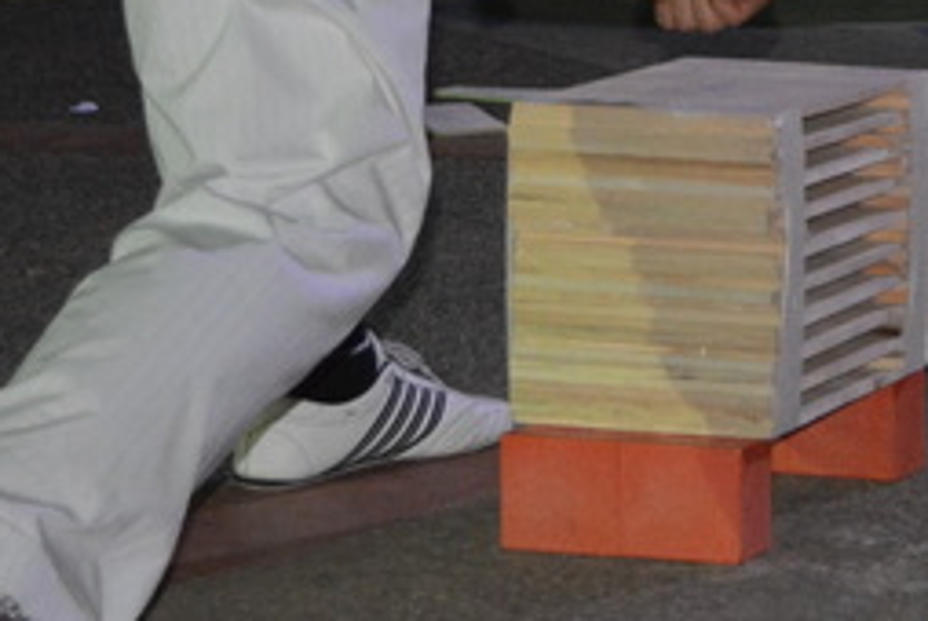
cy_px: -268
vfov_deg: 8.0
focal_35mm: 170
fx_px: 4387
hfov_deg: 11.6
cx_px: 1385
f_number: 4.8
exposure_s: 1/60
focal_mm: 36
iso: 3200
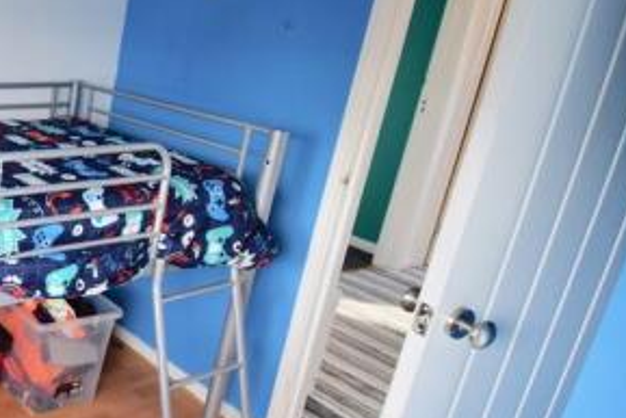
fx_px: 591
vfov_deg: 38.9
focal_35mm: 34
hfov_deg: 43.6
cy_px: 187
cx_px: -57
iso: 400
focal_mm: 10
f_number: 4.5
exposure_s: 1/80
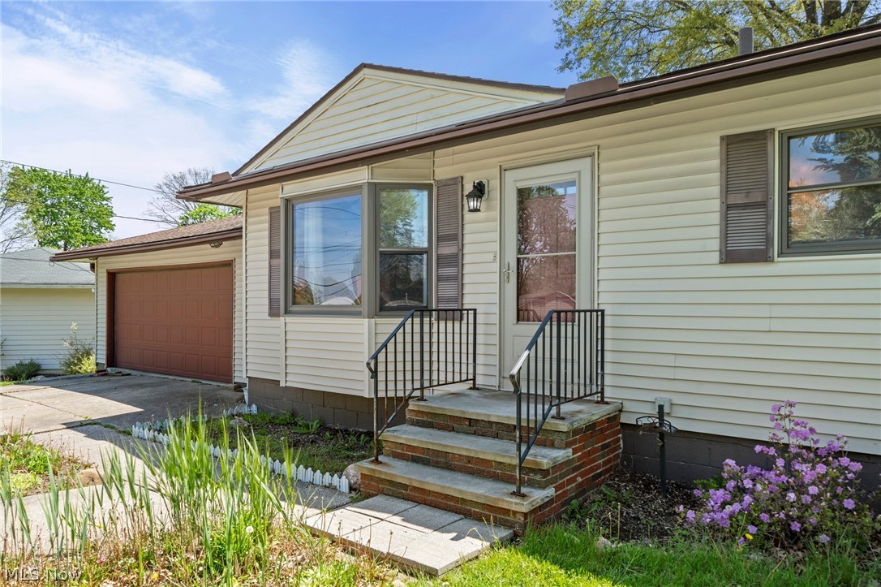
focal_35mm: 24
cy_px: 294
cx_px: 440
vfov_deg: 53.1
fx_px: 587
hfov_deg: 73.8
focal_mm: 24
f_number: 9
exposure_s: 1/80
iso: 250
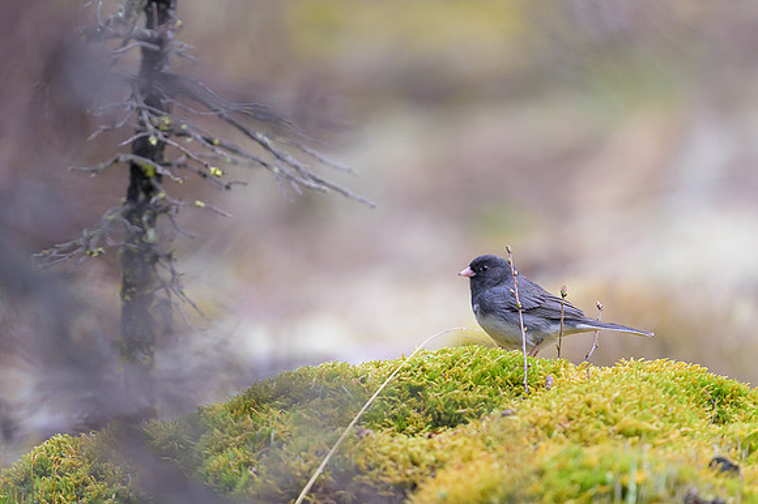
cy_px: 294
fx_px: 17522
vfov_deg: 1.6
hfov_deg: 2.5
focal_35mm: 833
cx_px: 464
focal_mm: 400
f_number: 2.8
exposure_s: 1/1000
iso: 1250
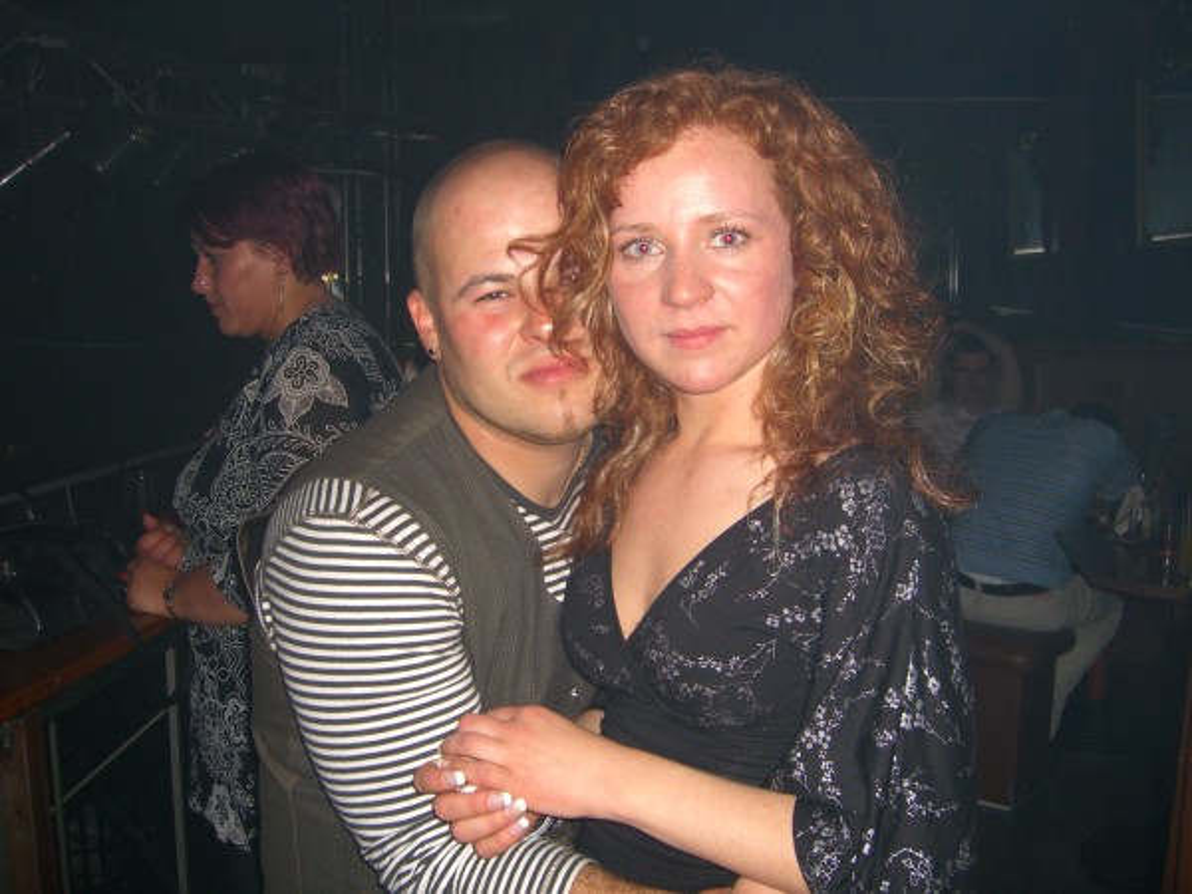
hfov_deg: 49.0
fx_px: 1309
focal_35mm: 38
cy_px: 447
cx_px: 596
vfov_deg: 37.7
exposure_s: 1/60
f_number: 2.8
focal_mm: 7.9
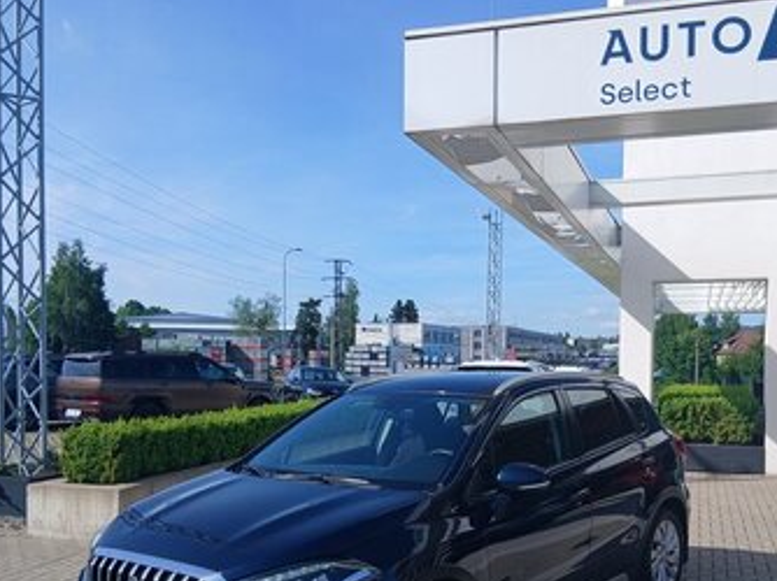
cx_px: 423
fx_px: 852
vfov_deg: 37.3
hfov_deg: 48.9
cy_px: 388
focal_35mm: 38
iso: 20
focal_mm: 3.98
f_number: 1.8
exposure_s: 1/553
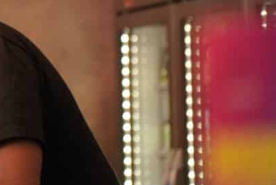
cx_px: -62
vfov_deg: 5.2
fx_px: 2041
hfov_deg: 7.7
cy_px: -31
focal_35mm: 266
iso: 500
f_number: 2.8
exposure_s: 1/200
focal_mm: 70
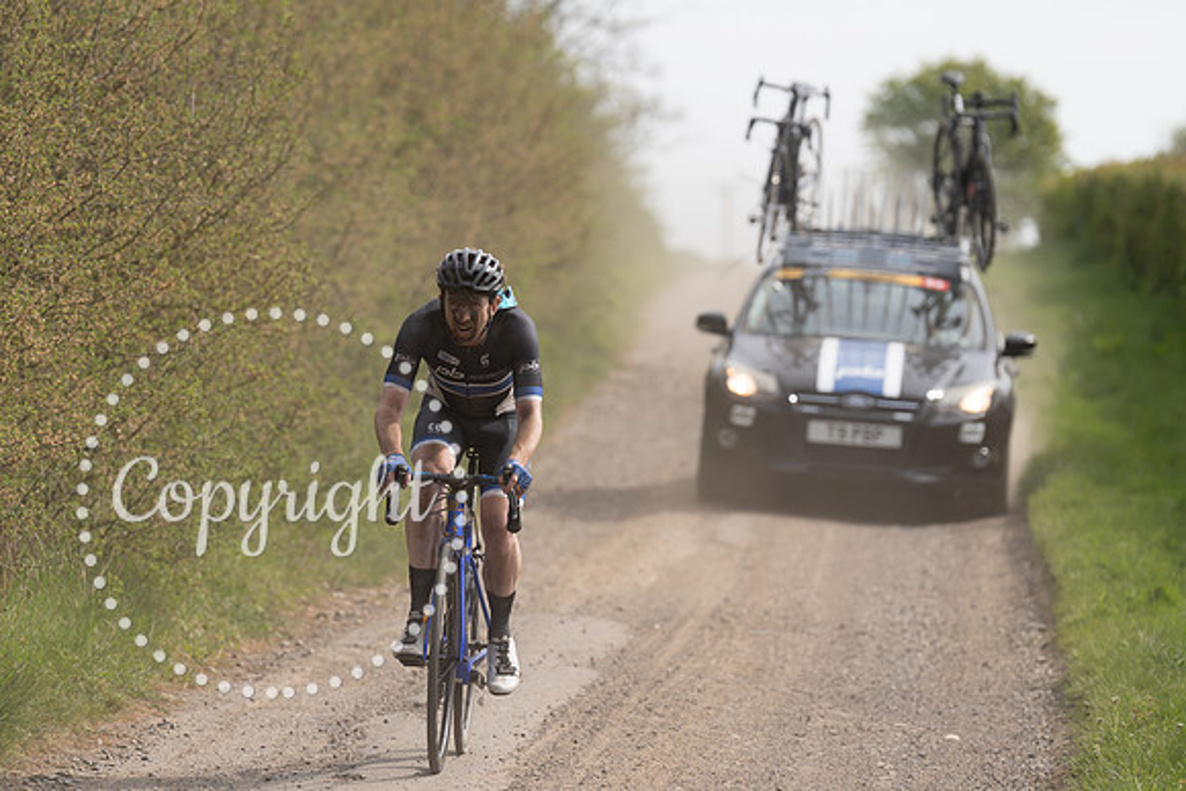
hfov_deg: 9.1
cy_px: 339
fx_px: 7432
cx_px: 470
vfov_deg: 6.1
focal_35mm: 226
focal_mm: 175
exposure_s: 1/1000
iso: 125
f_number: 3.5
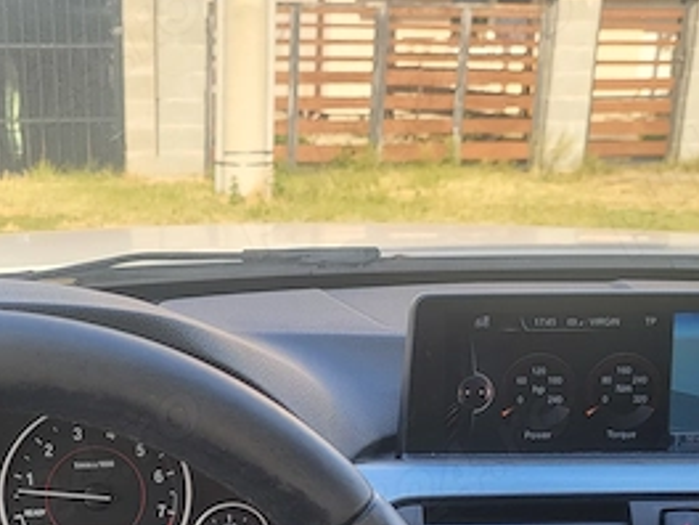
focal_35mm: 59
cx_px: 214
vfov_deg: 23.6
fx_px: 1191
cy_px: 546
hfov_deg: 32.3
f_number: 1.8
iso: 40
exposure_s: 1/236
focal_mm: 5.4
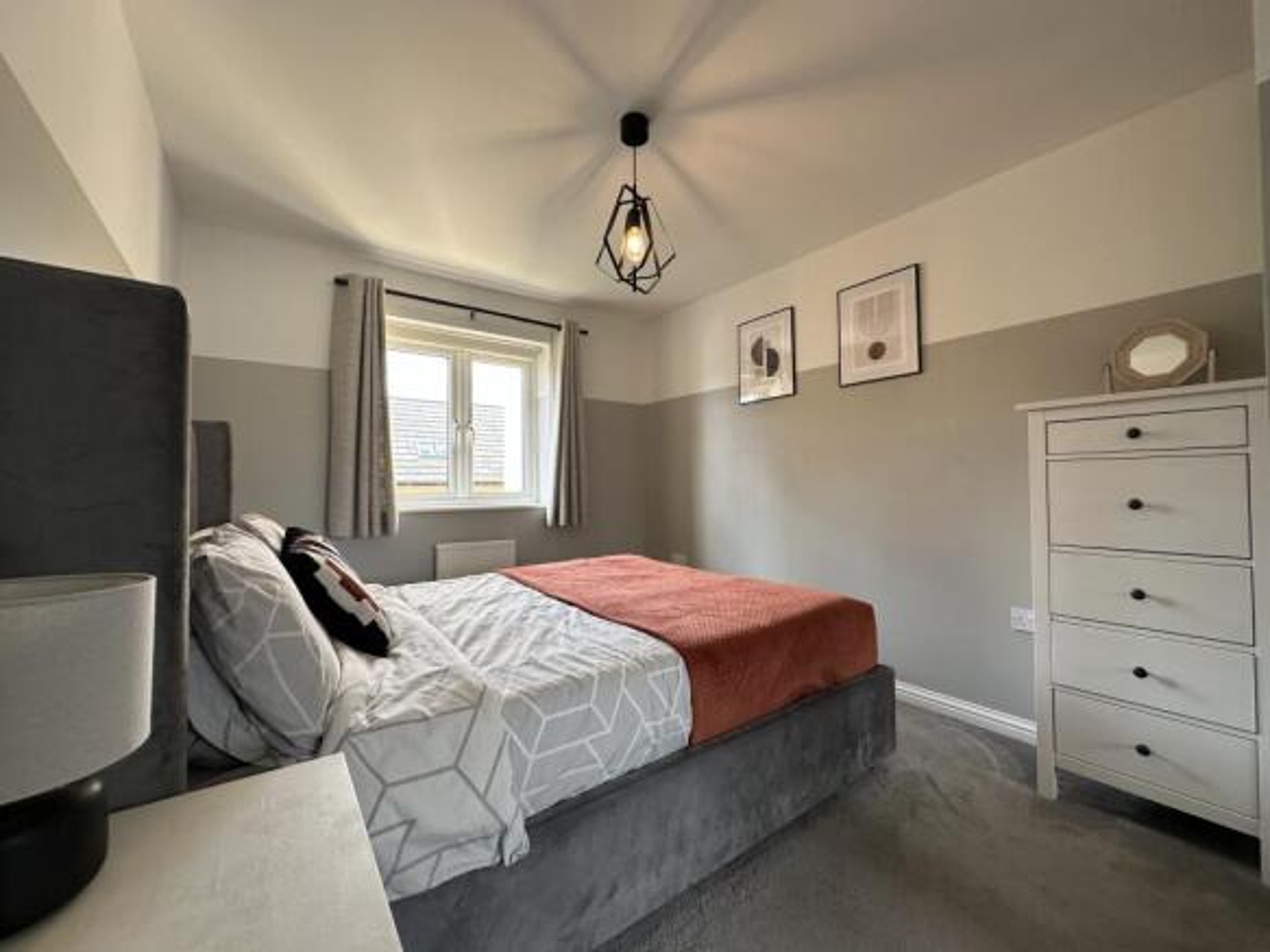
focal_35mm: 14
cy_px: 476
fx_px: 514
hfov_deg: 102.1
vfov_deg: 85.7
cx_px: 635
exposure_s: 1/99
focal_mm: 2.22
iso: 80
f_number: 2.2
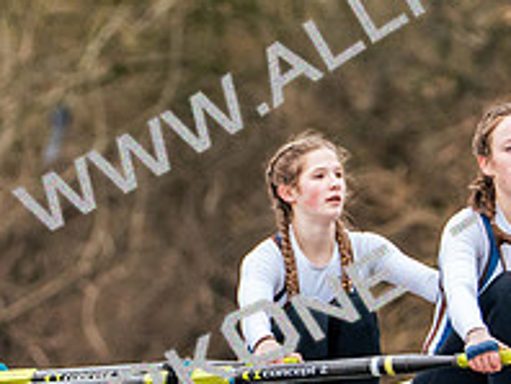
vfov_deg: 1.4
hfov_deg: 1.9
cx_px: 333
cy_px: 238
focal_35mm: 1035
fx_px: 15297
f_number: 6.3
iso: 4000
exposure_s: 1/1600
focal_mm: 368
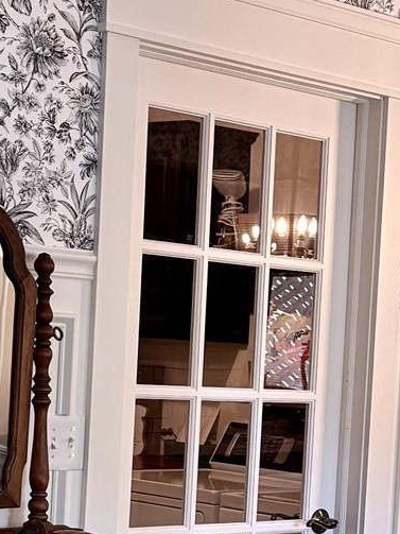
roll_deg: -4.0
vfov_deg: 17.7
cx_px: 462
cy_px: 431
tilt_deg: -2.3
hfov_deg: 13.1
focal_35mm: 110
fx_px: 1696
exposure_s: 1/72
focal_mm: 6.76
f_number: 1.78
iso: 200
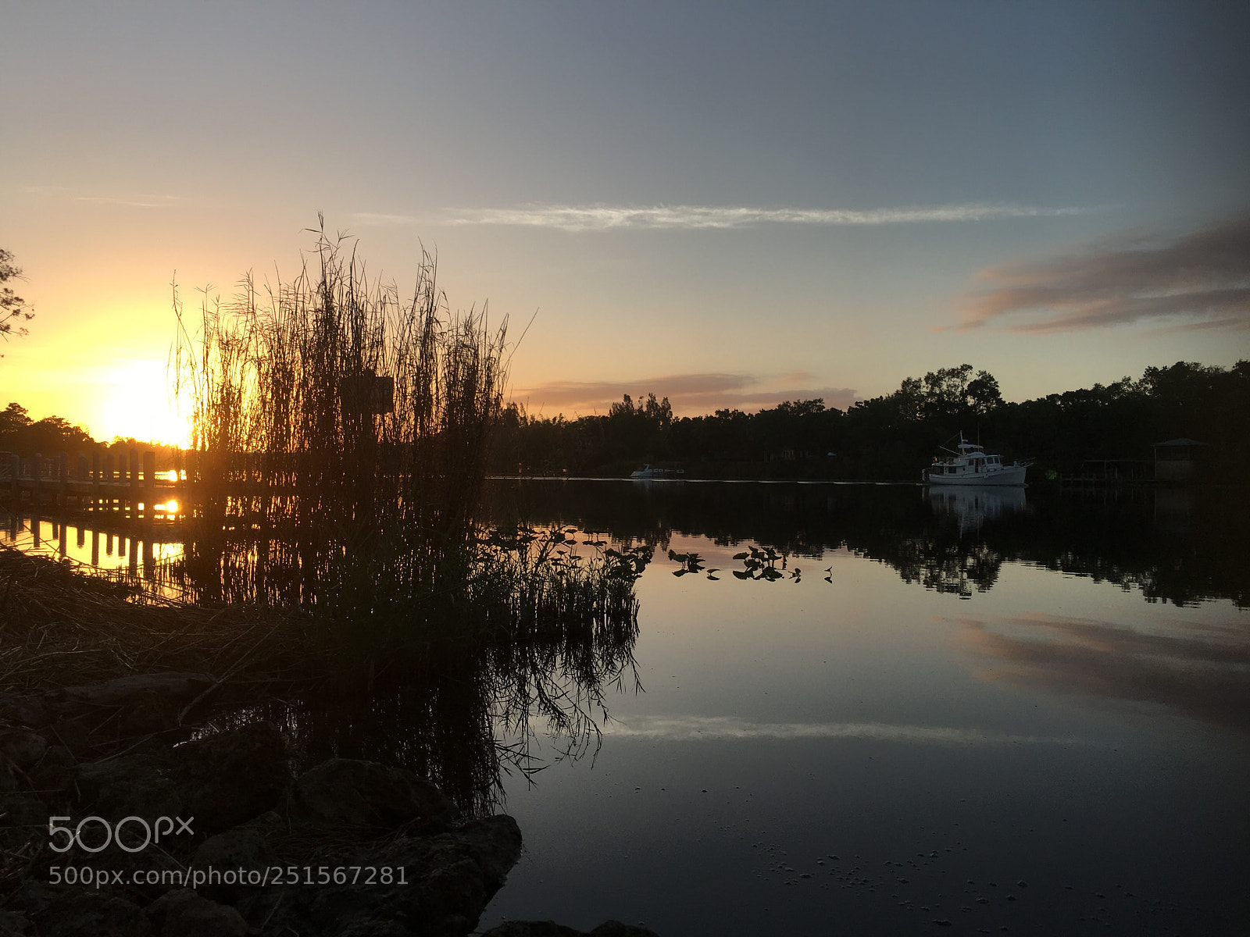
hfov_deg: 61.7
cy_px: 468
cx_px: 625
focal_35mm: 29
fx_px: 1047
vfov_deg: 48.2
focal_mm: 4.15
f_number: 2.2
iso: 25
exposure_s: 1/630
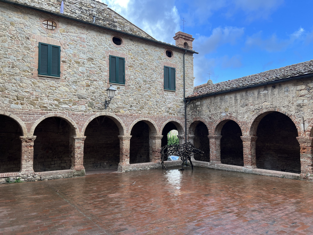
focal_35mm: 26
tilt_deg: +3.5
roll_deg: +0.5
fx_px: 235
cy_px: 118
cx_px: 156
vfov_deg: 53.1
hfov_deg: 67.3
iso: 50
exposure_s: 1/413
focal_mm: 5.7
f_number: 1.5
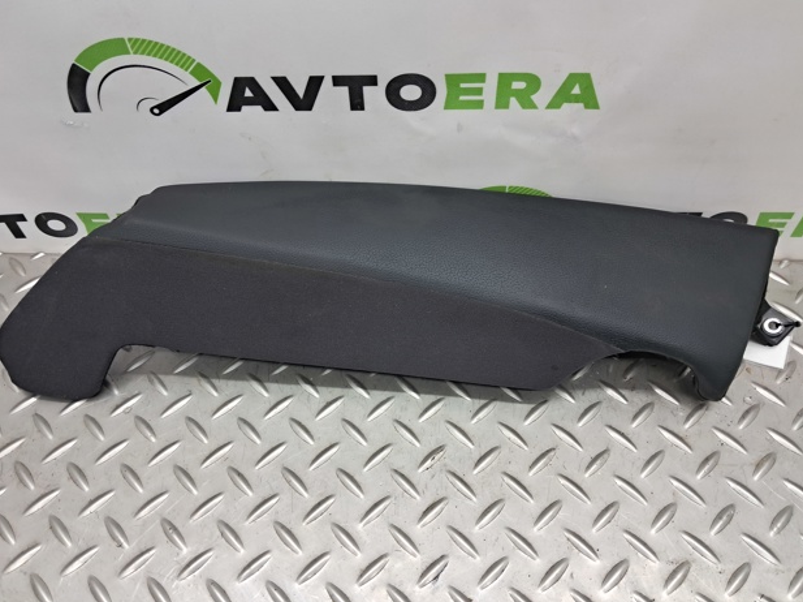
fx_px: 649
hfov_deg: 63.5
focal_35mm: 28
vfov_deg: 49.7
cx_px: 394
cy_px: 302
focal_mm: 4
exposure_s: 1/50
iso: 160
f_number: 1.8
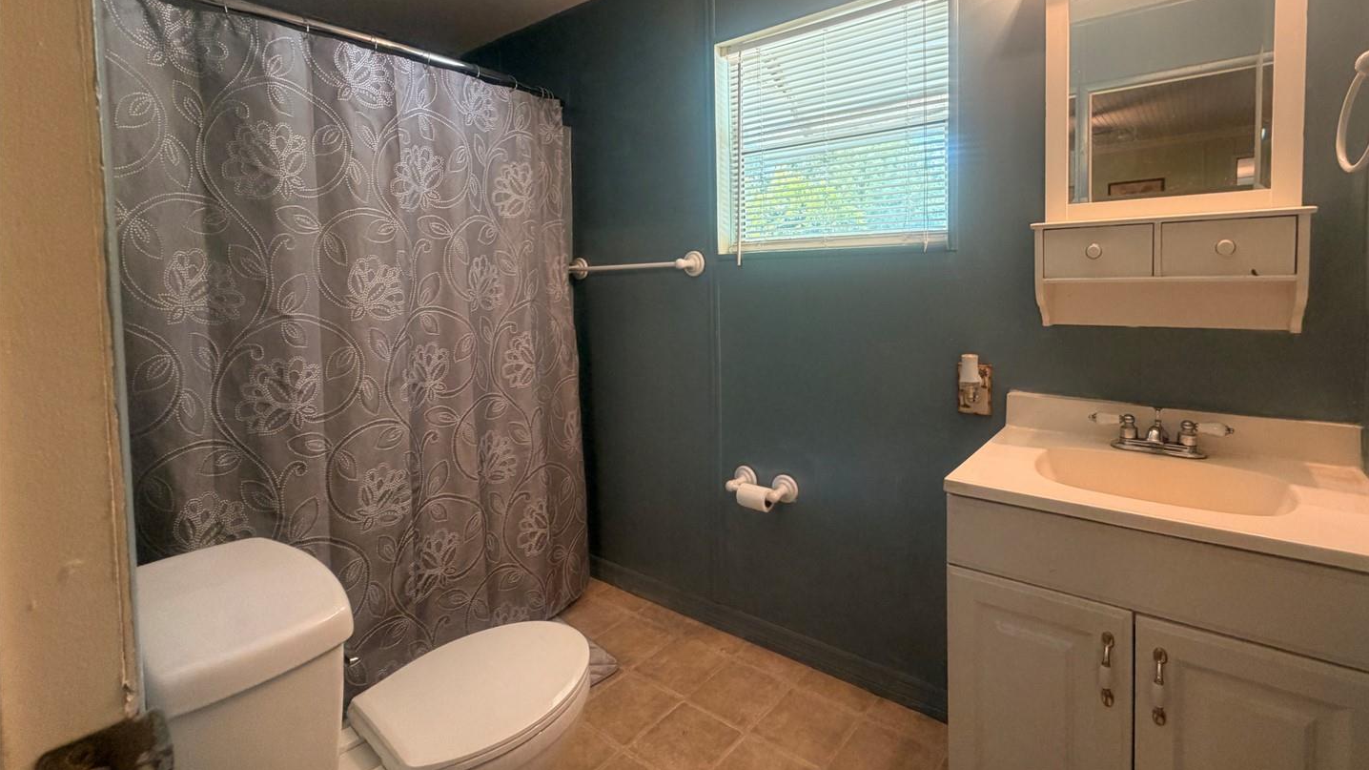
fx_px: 617
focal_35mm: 17
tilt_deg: -2.0
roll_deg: +1.5
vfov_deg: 63.3
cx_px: 760
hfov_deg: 95.6
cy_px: 308
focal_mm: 2.22
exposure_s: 1/60
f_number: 2.2
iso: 160
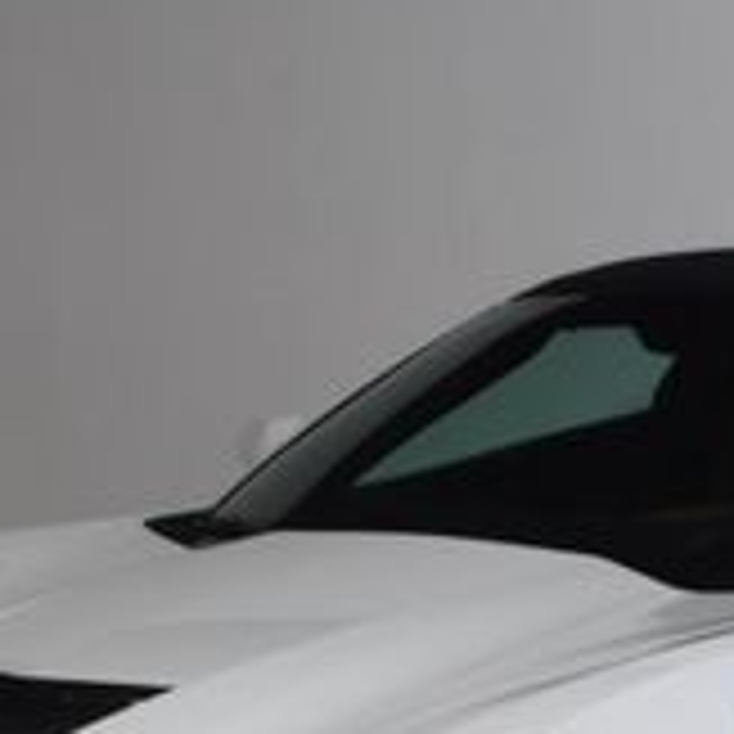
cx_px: 504
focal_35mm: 120
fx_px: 2879
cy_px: 833
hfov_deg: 14.5
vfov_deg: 14.2
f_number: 14
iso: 100
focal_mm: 24
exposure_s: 1/160
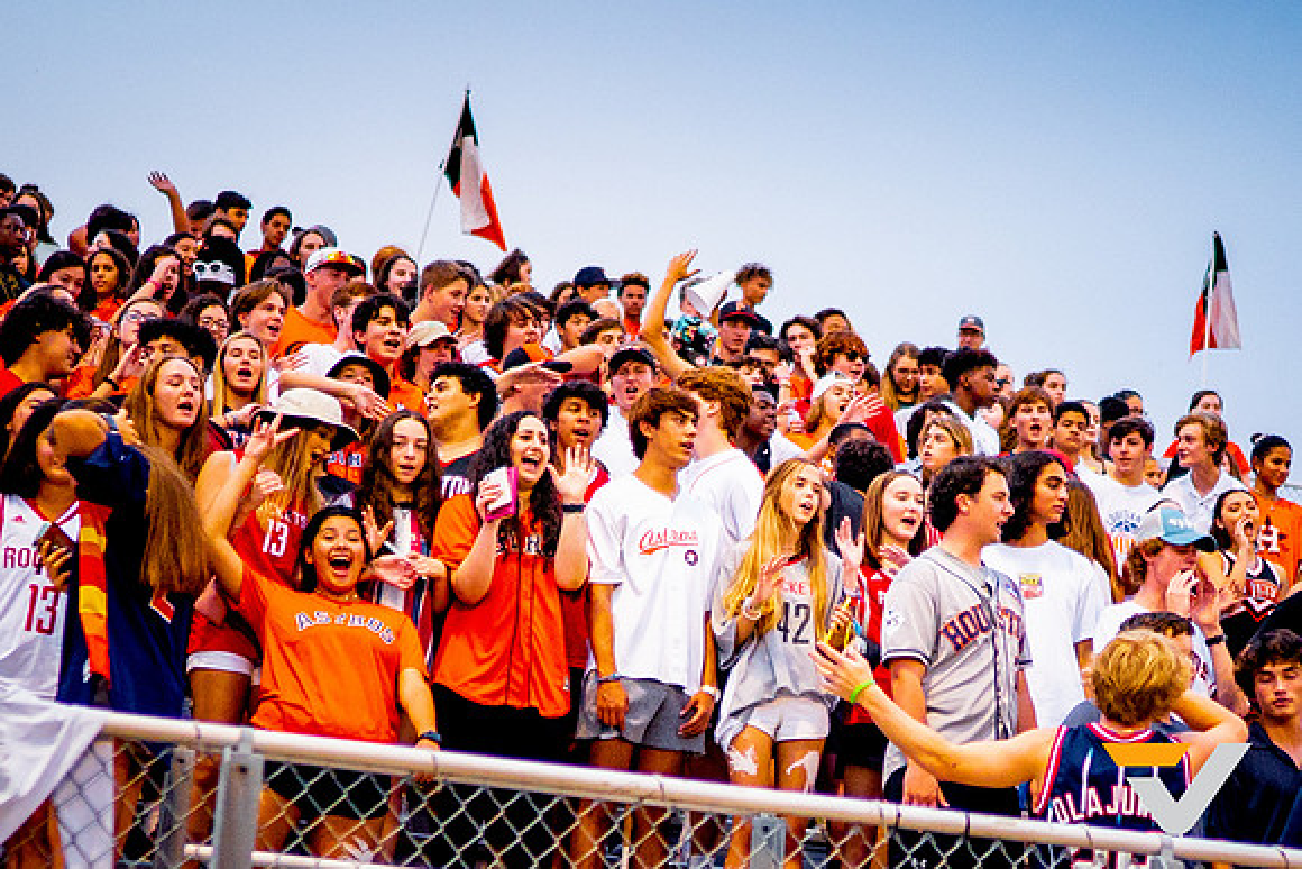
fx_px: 2775
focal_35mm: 77
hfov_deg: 26.4
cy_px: 443
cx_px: 707
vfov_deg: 17.8
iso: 2500
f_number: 1.4
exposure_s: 1/1250
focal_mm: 35
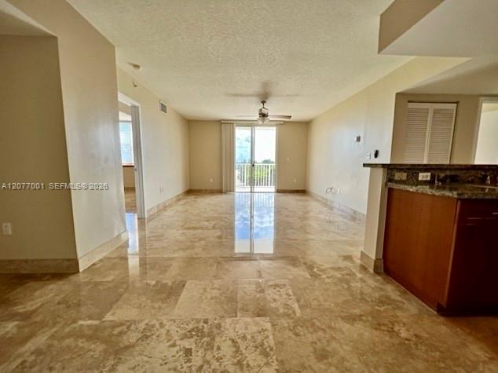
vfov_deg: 89.9
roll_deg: -0.5
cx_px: 249
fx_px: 187
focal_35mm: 13
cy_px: 186
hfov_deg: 106.2
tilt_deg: -7.3
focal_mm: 1.57
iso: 32
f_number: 1.8
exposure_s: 1/131
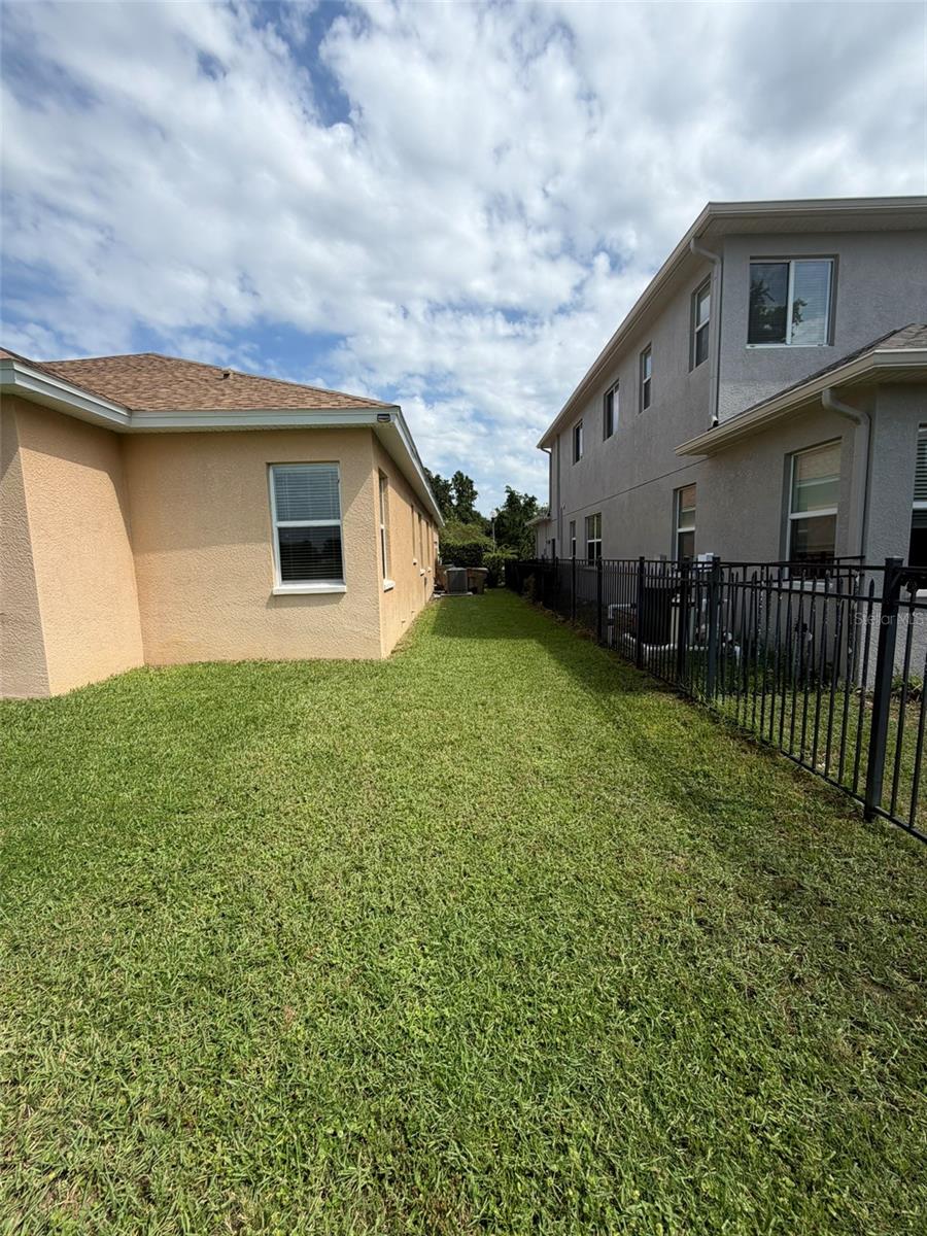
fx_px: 500
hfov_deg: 85.7
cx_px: 464
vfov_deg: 102.1
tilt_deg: -7.1
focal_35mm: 14
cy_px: 618
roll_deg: +0.2
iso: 20
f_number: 2.2
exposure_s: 1/1068
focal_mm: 2.22
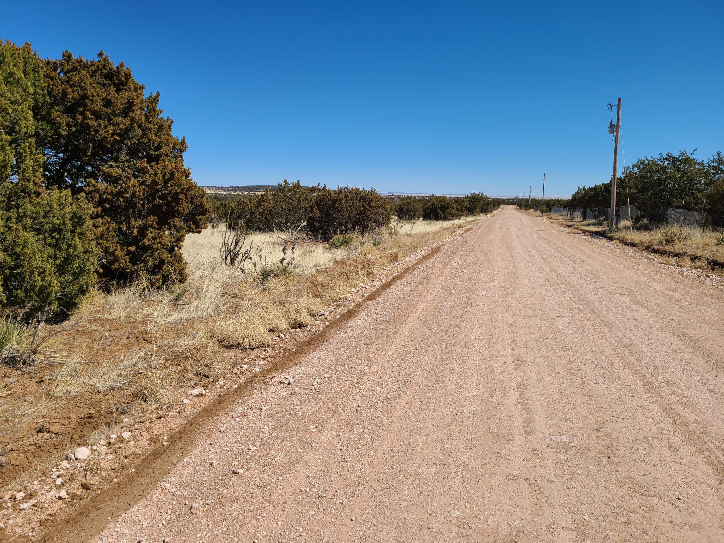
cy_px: 269
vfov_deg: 51.4
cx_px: 354
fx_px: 565
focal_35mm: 27
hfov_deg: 65.3
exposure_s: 1/3768
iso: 40
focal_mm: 5.4
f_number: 1.8
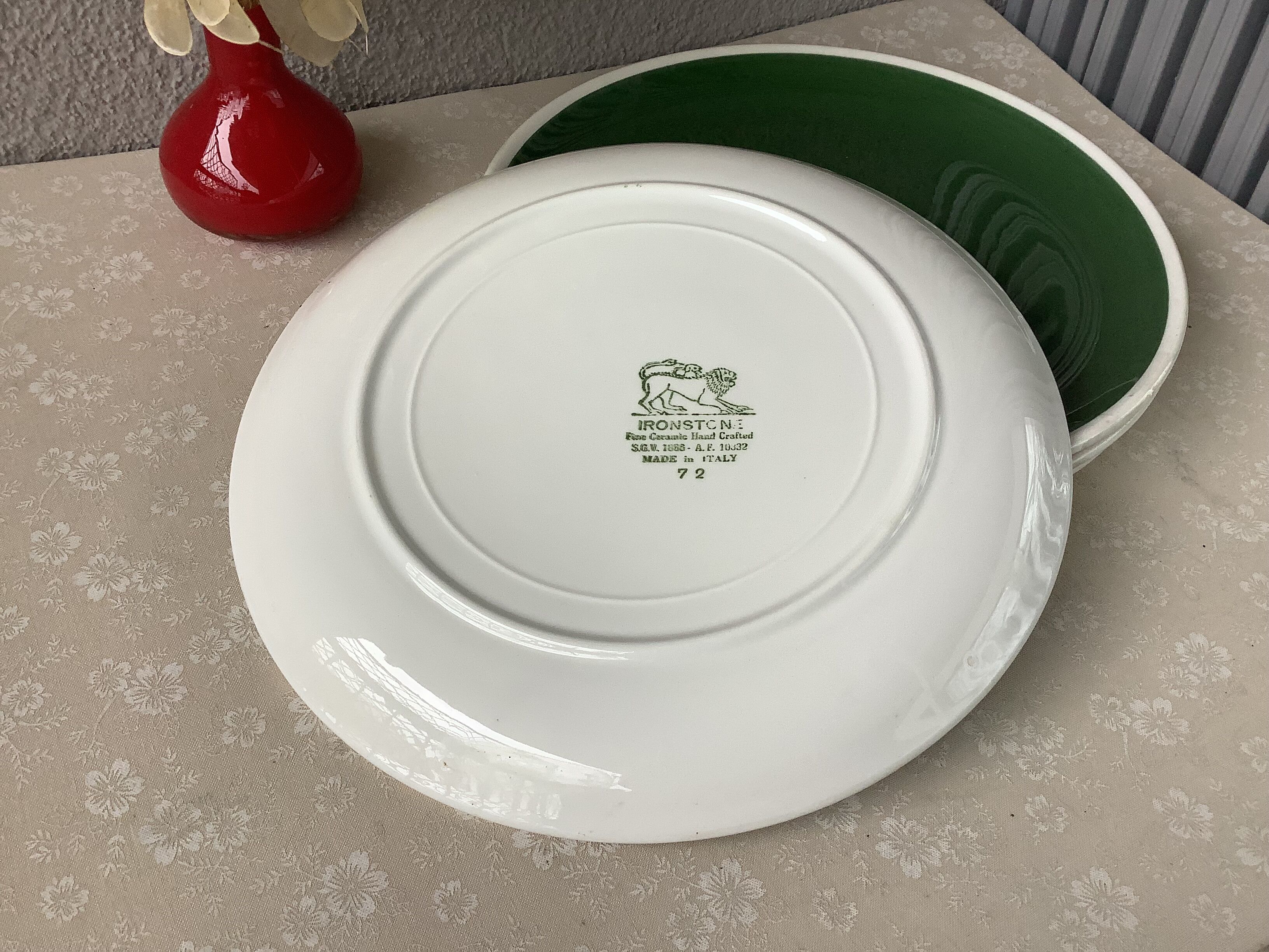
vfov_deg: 45.4
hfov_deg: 58.4
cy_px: 476
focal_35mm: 31
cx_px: 634
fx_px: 1136
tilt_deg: -45.1
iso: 64
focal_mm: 3.3
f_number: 2.4
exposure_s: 1/120
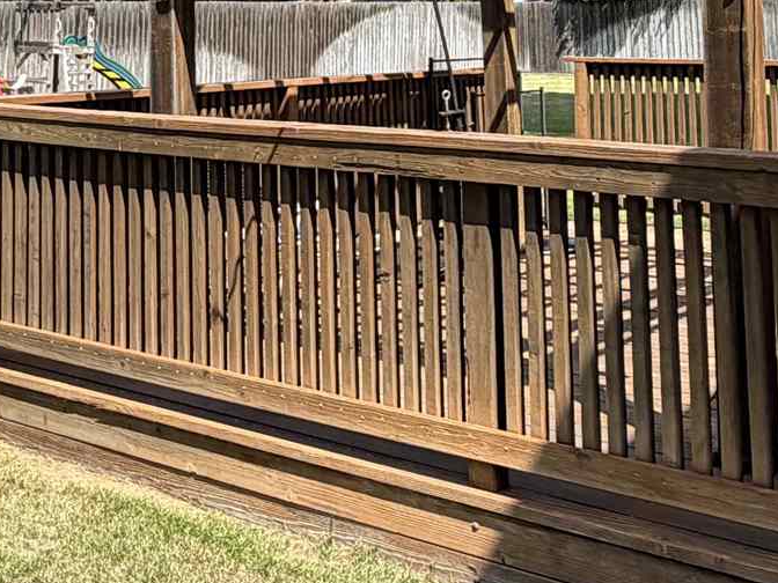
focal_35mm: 64
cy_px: -112
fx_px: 1438
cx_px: 133
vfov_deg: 21.4
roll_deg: -0.1
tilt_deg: +5.3
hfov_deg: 29.4
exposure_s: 1/770
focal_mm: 2.22
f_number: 2.2
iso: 25
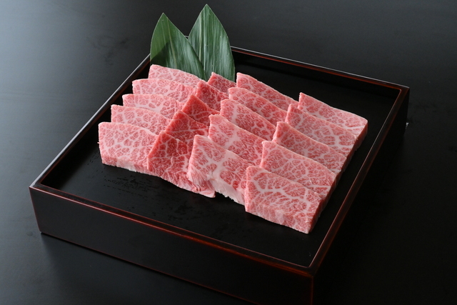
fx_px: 857
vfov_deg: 20.2
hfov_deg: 29.9
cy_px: 152
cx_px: 228
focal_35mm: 68
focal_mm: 45
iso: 1800
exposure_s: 1/80
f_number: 16
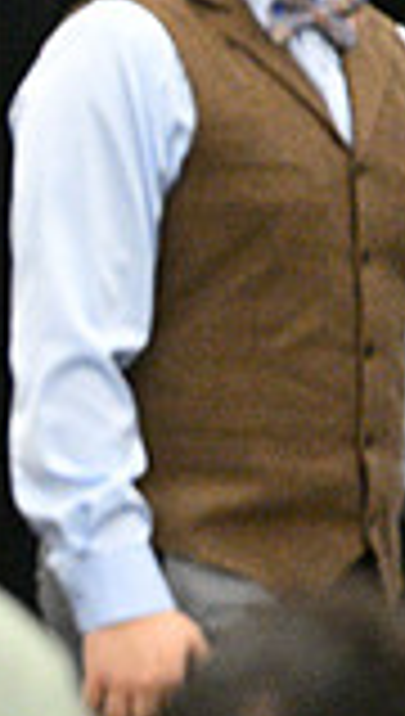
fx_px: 10869
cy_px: 137
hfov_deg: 2.1
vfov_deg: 3.8
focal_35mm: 572
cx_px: -738
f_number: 2.8
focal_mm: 150
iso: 12800
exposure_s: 1/1000
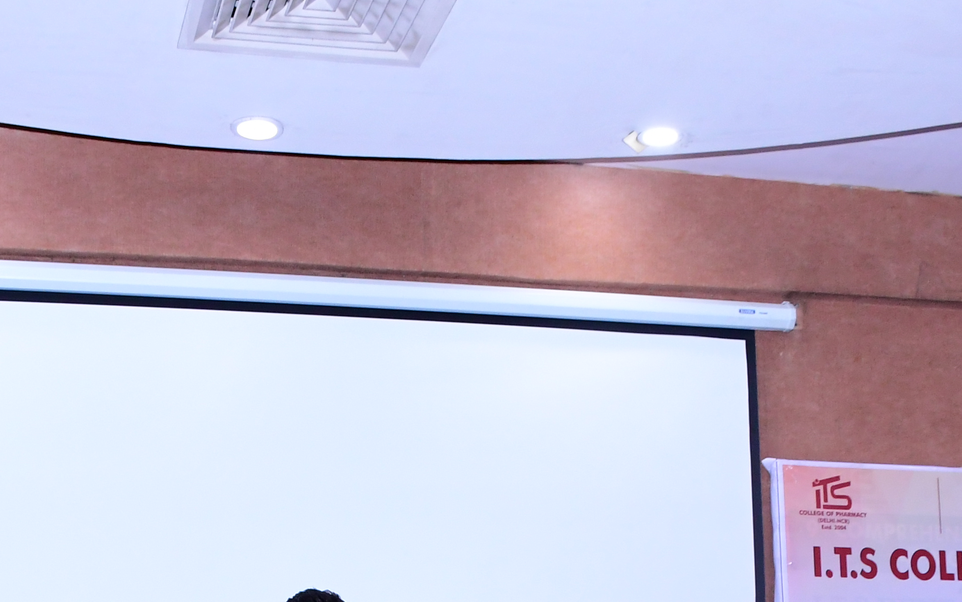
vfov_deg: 17.1
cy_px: 814
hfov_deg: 28.9
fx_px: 1862
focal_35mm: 71
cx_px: 377
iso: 1600
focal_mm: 18
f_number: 5.6
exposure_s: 1/80
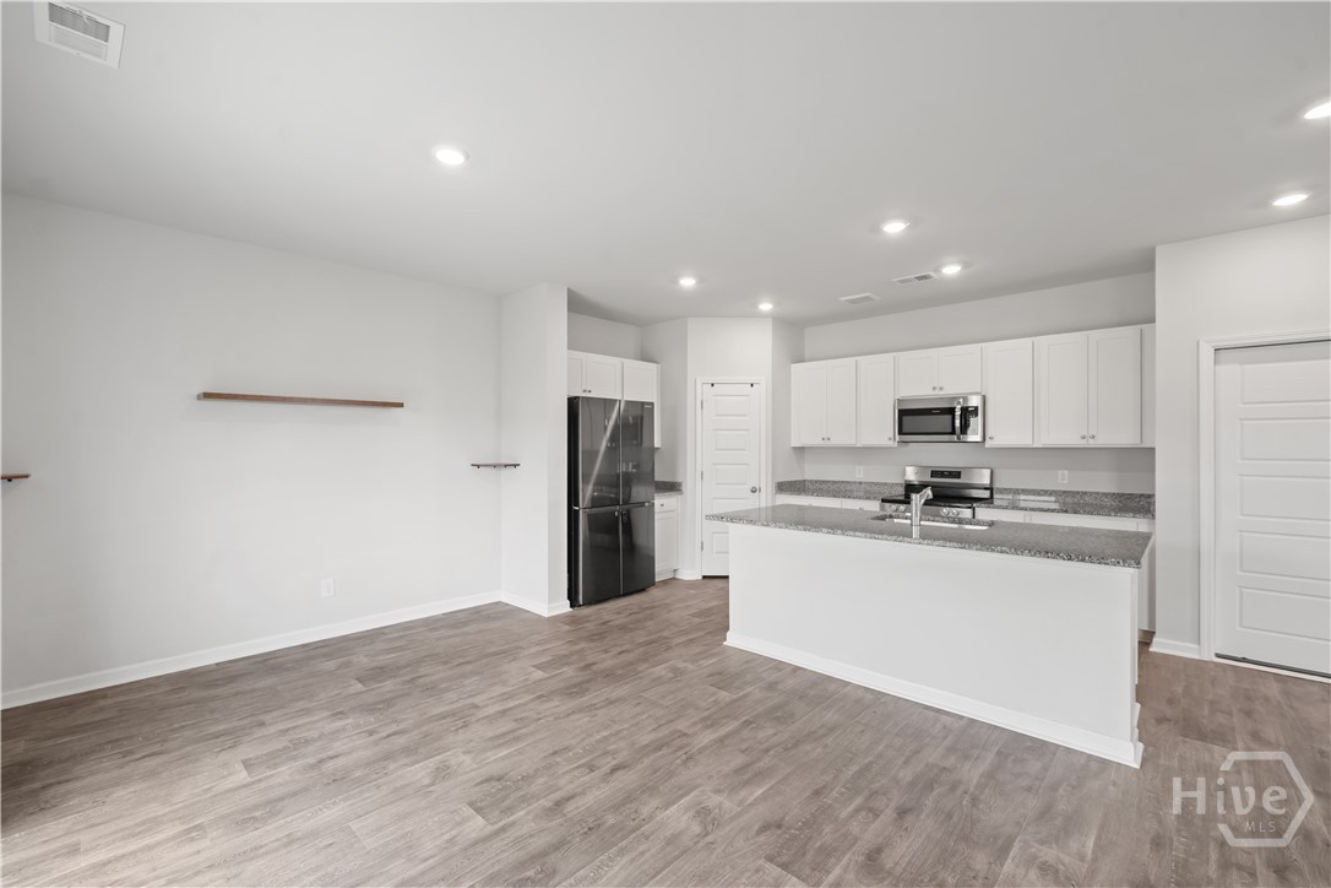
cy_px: 444
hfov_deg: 100.4
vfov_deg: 77.3
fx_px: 555
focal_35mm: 15
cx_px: 666
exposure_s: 1/30
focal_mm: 15
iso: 2500
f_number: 8
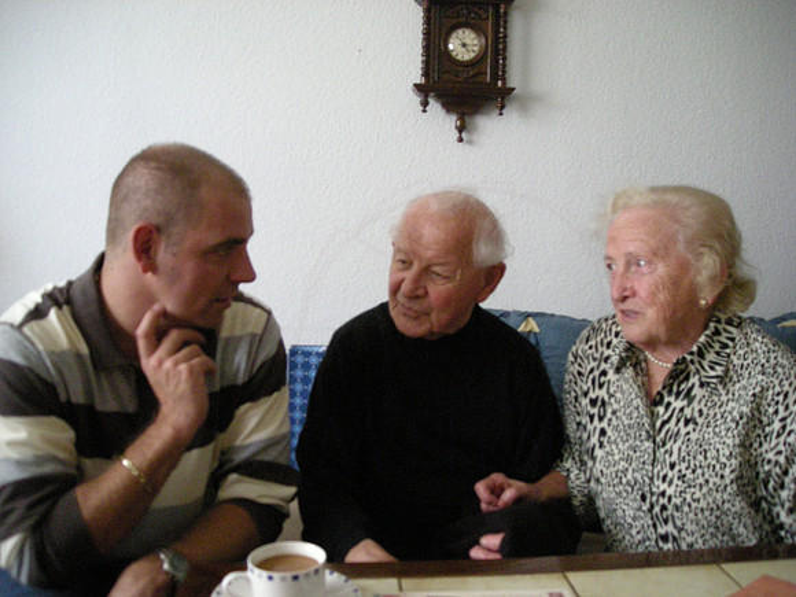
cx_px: 398
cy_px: 298
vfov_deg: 40.7
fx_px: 805
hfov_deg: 52.6
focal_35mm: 35
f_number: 2.8
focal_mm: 5.7
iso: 702
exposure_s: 1/8
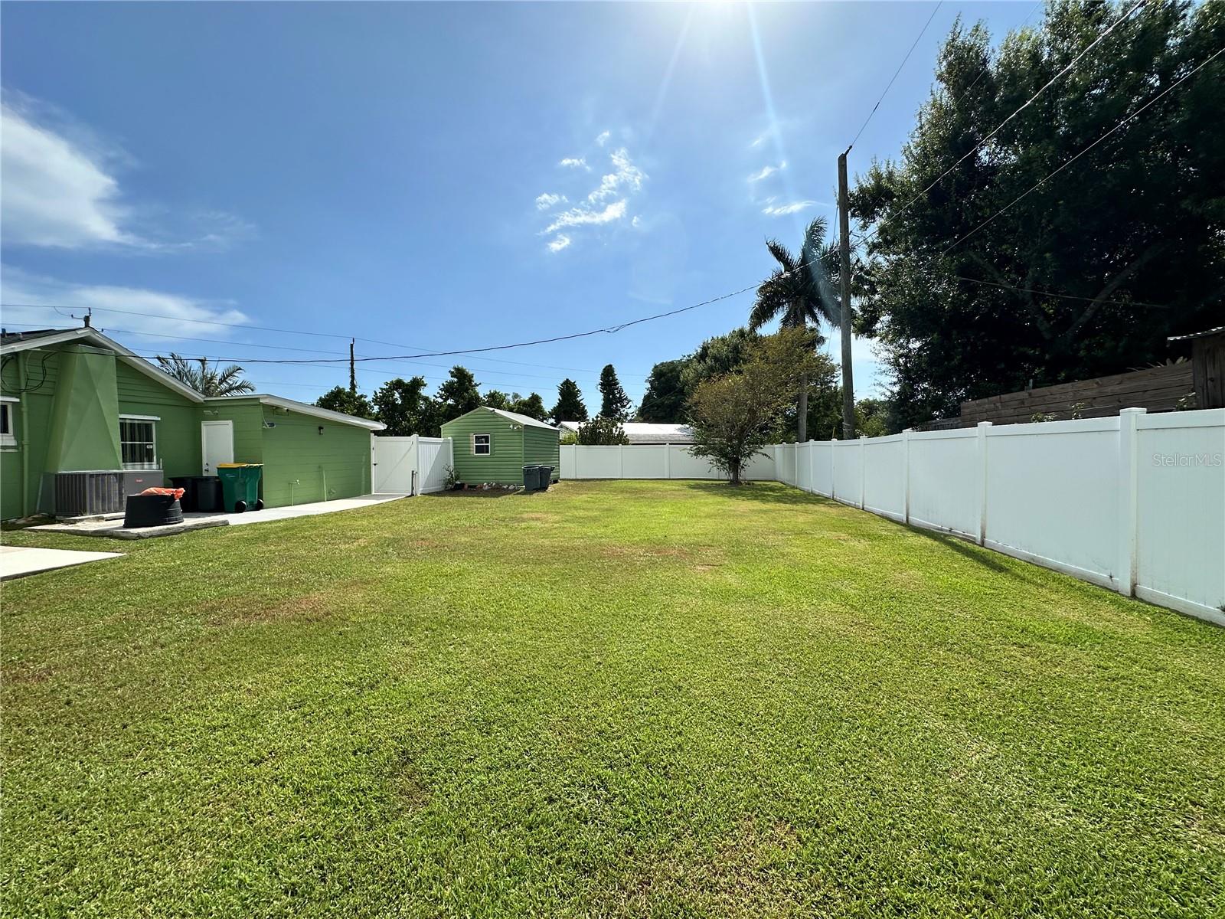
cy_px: 460
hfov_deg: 102.1
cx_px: 612
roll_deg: +0.5
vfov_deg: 85.7
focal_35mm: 14
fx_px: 495
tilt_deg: -0.9
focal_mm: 2.22
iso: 50
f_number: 2.2
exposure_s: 1/3125
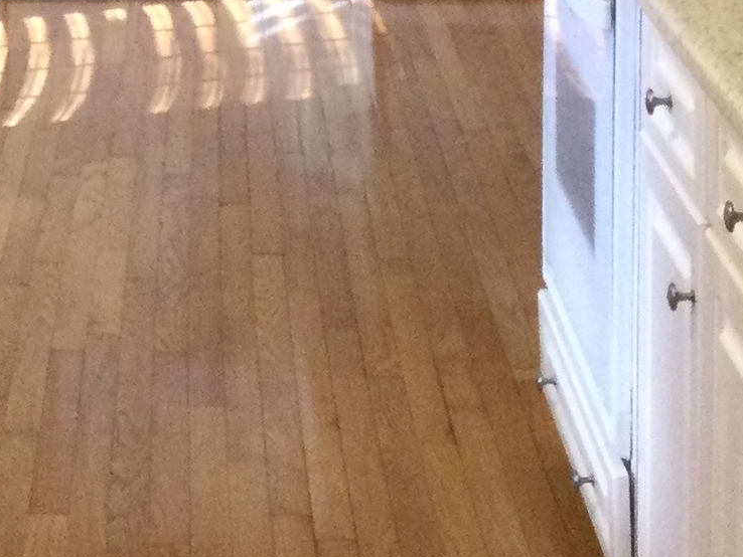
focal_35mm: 129
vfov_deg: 11.3
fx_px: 2770
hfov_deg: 15.0
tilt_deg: -8.6
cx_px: -39
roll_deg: +0.8
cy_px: -74
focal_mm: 3.3
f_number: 2.4
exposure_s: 1/30
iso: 100
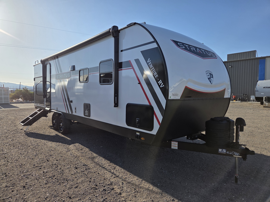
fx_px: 179
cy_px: 101
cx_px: 135
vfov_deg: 58.9
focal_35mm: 23
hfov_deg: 73.9
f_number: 1.8
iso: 80
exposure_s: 1/6412
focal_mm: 5.4
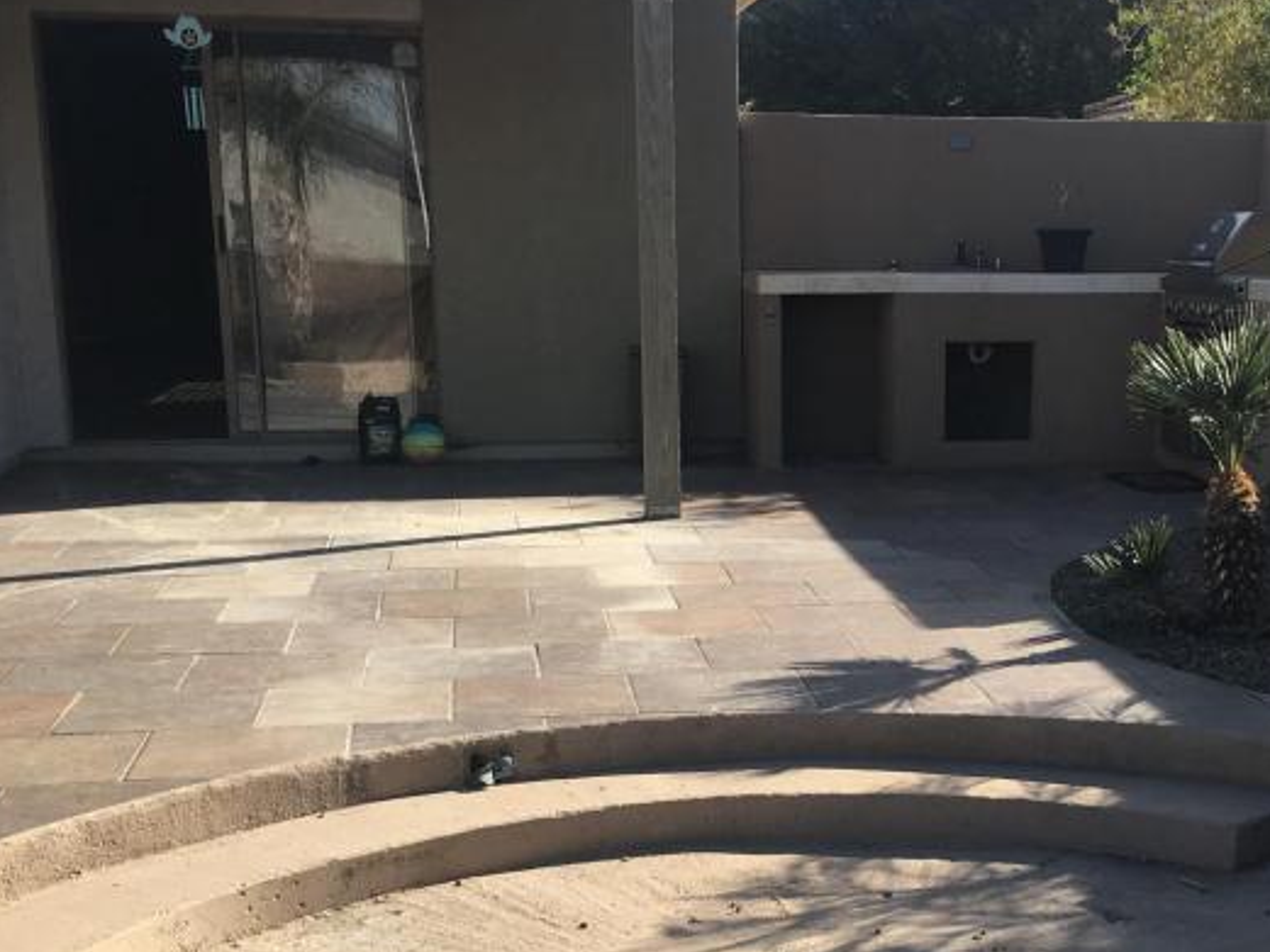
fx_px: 2092
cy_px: 745
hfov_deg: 33.1
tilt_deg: -13.3
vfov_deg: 25.3
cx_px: 951
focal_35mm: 57
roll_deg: +0.2
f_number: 2.2
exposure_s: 1/1183
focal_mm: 4.15
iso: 25
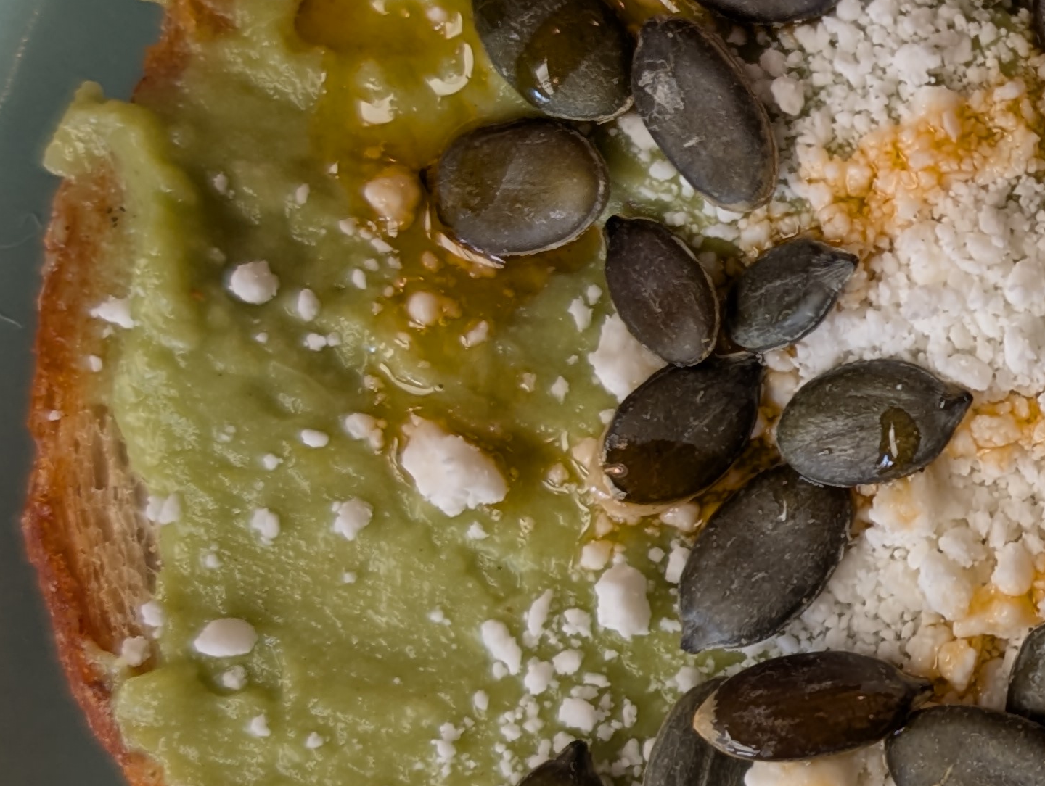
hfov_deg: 13.6
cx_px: 1565
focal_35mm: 136
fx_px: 4111
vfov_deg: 10.9
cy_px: 629
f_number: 1.68
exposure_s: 1/27.4
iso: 15
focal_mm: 6.9
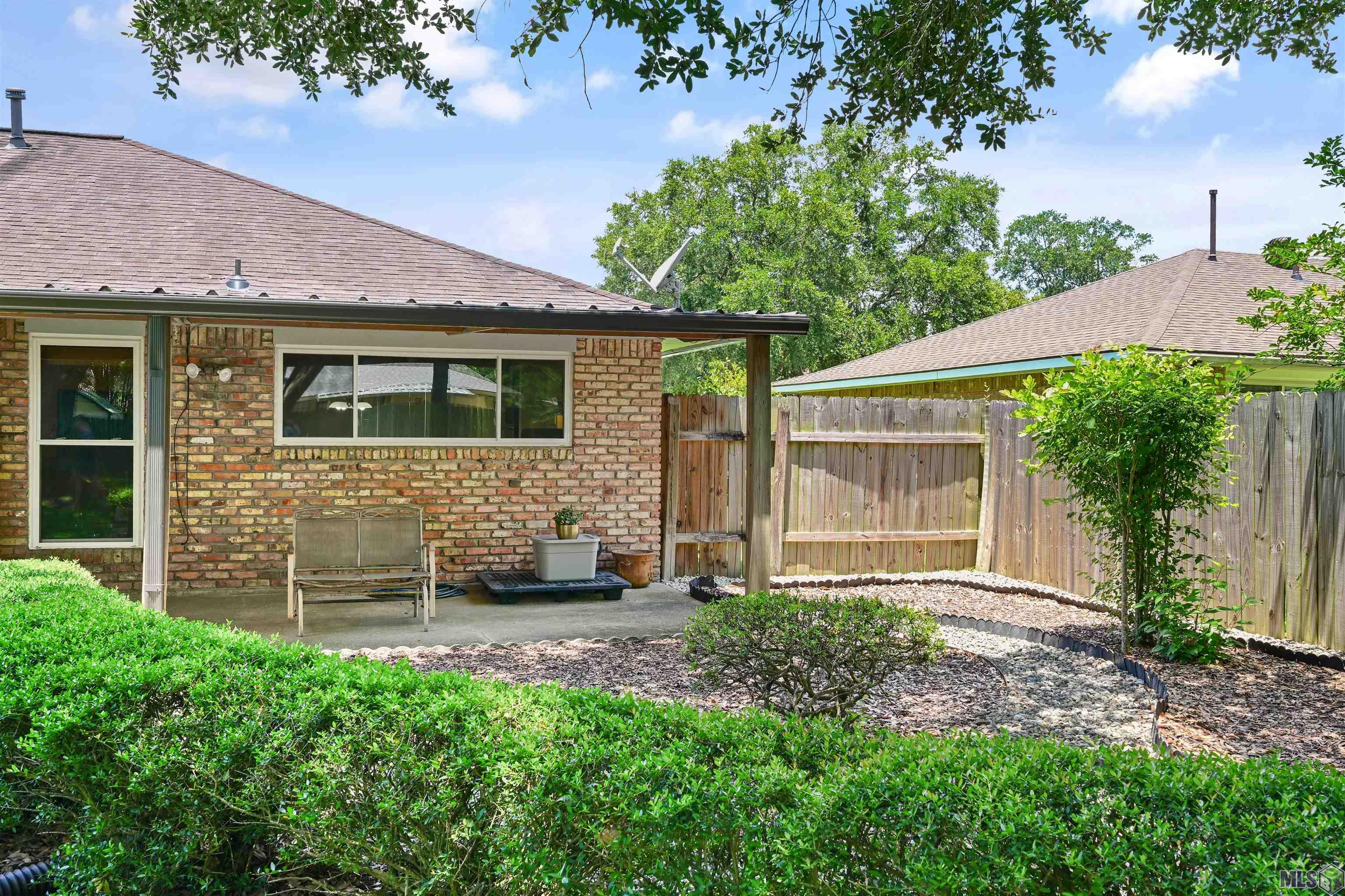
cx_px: 672
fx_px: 1121
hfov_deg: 61.9
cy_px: 448
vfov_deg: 43.6
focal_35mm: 30
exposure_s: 1/50
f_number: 10
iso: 200
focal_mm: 30
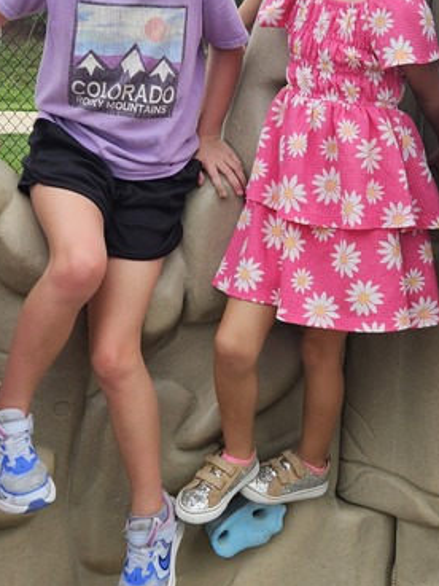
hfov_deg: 22.8
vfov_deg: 30.2
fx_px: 1082
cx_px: 297
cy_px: 263
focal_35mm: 64
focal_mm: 5.4
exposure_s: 1/850
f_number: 1.8
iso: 25
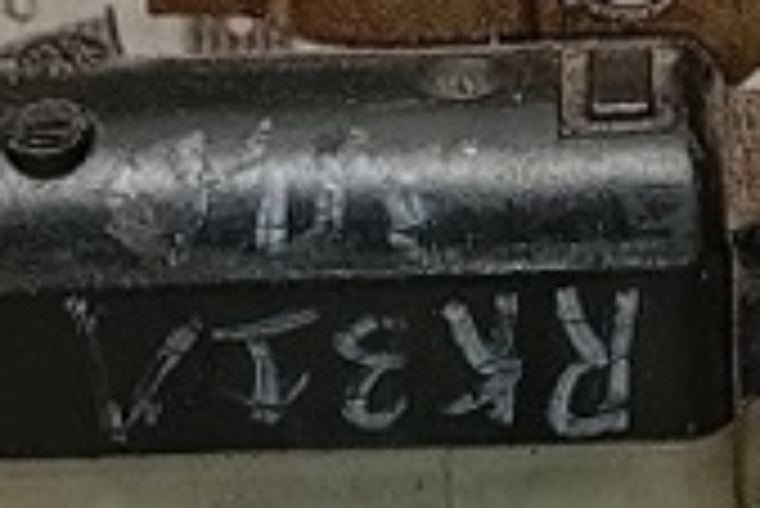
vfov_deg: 6.7
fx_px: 4310
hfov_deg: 10.1
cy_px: 562
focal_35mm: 204
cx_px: 497
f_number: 1.8
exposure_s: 1/50
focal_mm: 3.96
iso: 208
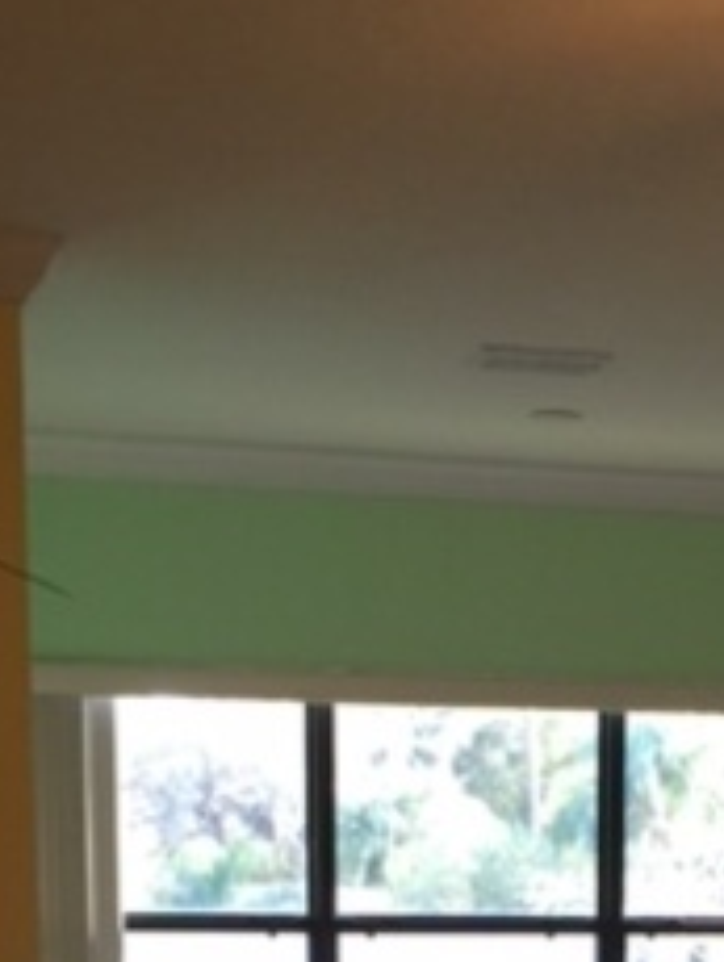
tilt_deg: -8.8
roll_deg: -0.9
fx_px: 2338
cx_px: 615
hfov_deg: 17.4
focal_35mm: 84
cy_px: 1278
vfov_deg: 21.0
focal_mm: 4.15
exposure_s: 1/30
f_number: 2.2
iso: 32
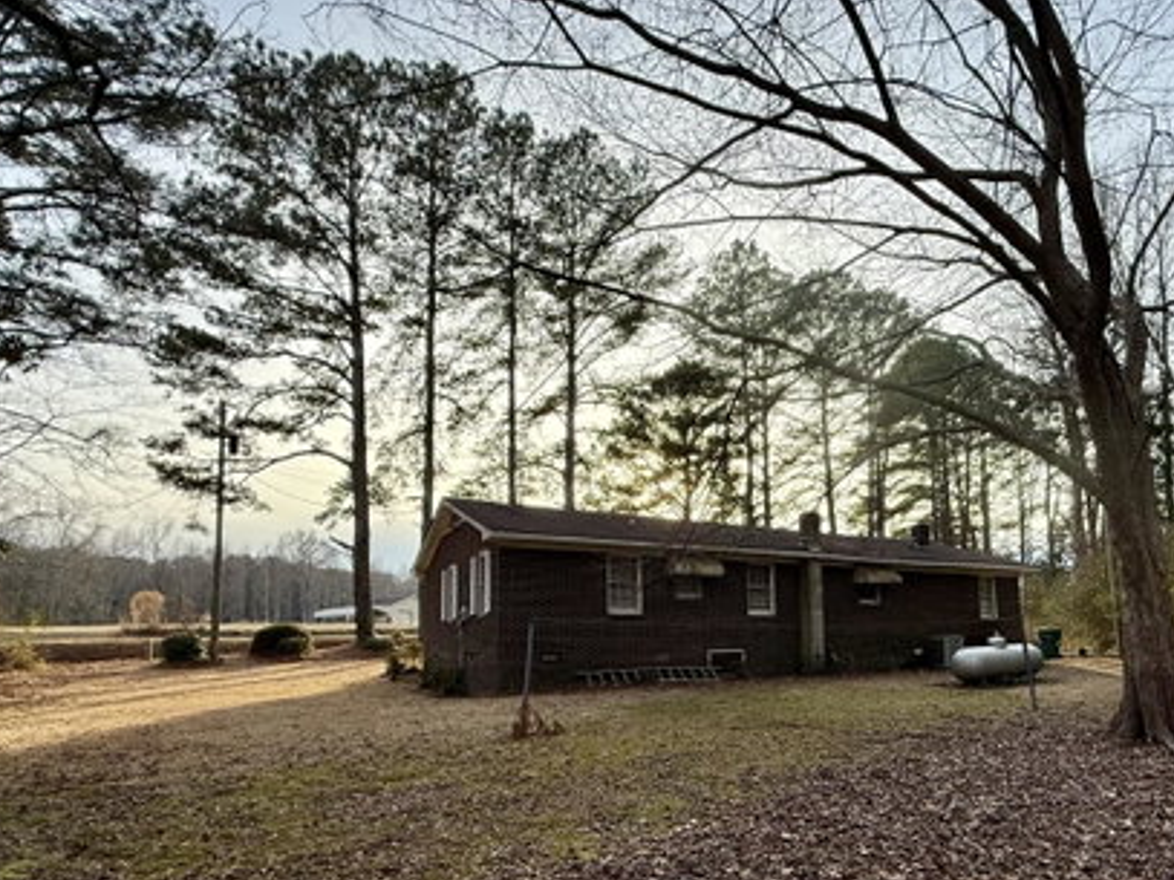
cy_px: 591
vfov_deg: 59.5
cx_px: 691
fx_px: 746
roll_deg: +1.3
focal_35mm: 22
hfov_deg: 75.7
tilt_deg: +5.1
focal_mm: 2.22
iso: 64
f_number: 2.2
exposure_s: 1/694
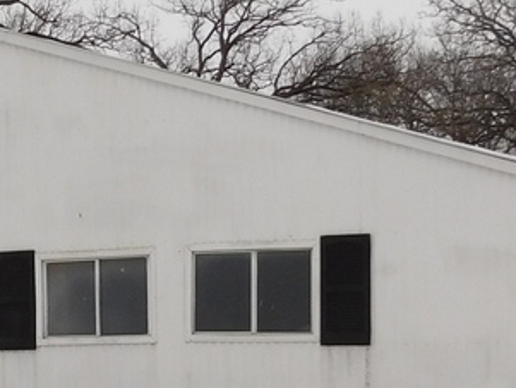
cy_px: 391
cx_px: -189
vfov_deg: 13.3
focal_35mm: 110
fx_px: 1640
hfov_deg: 16.7
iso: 125
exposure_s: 1/800
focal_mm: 4
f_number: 3
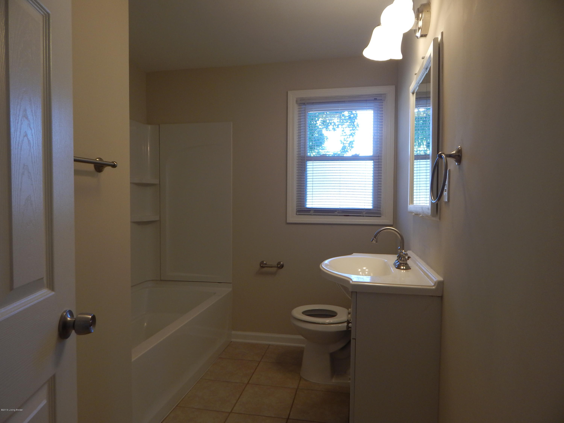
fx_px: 358
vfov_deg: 61.1
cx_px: 282
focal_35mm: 22
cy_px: 212
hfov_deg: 76.4
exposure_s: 1/40
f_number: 3
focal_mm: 4
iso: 125
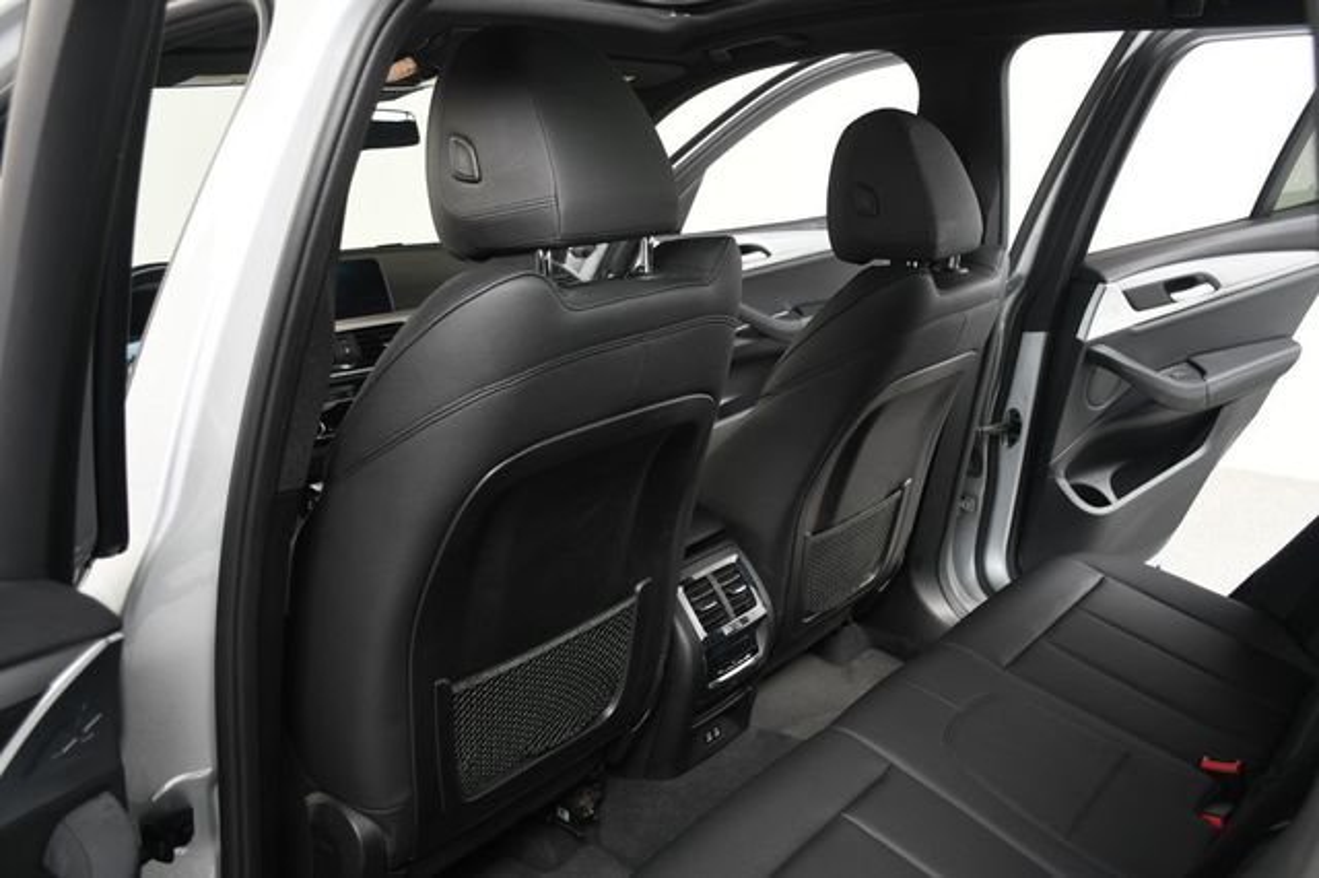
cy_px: 439
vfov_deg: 39.9
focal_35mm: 33
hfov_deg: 57.2
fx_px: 1208
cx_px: 660
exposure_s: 1/160
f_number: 4
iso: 100
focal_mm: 22
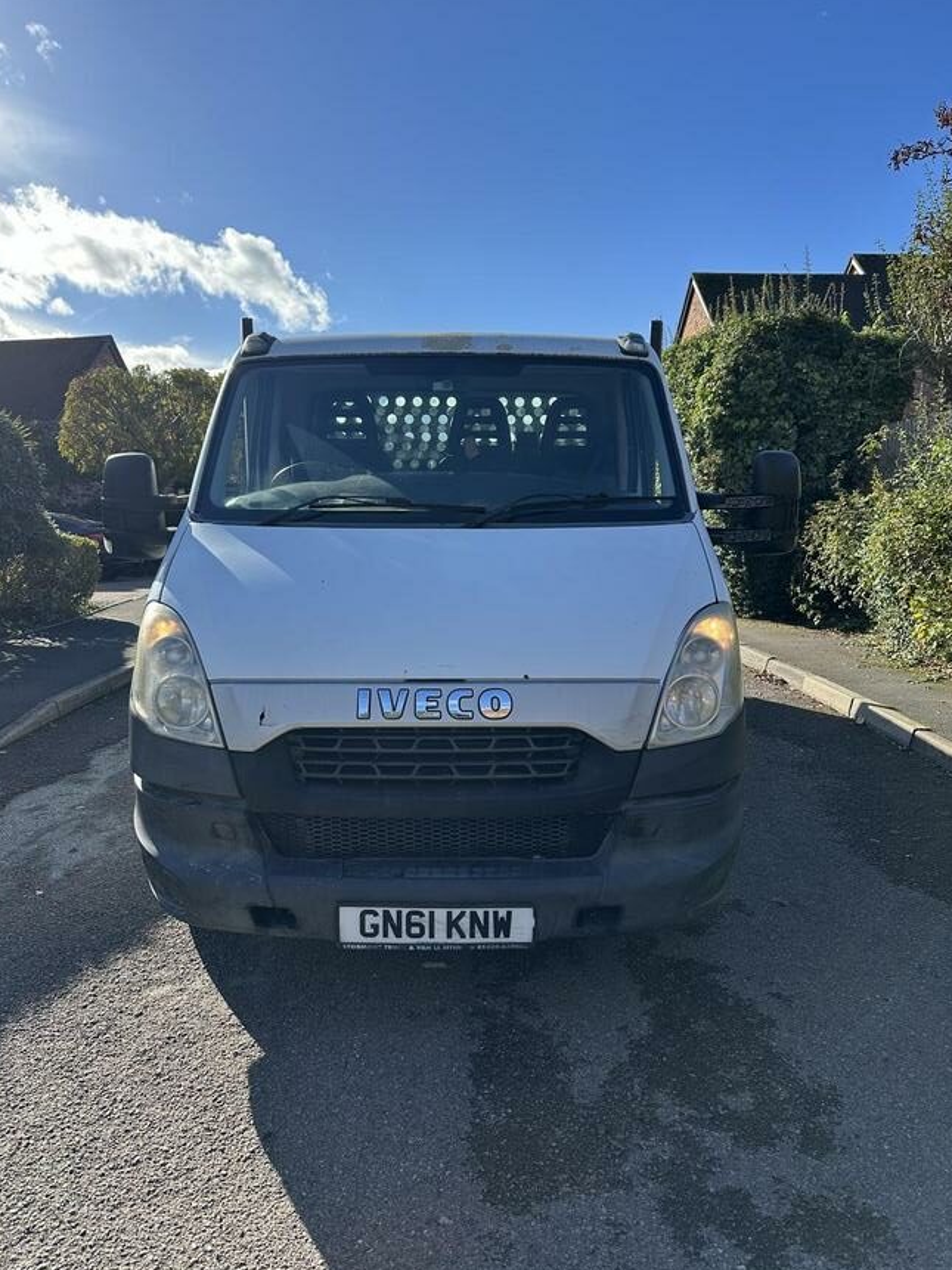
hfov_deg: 54.9
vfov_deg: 69.4
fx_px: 917
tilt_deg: -4.6
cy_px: 628
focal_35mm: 25
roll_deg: -1.6
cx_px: 461
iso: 80
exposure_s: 1/2967
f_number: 1.78
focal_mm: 6.86
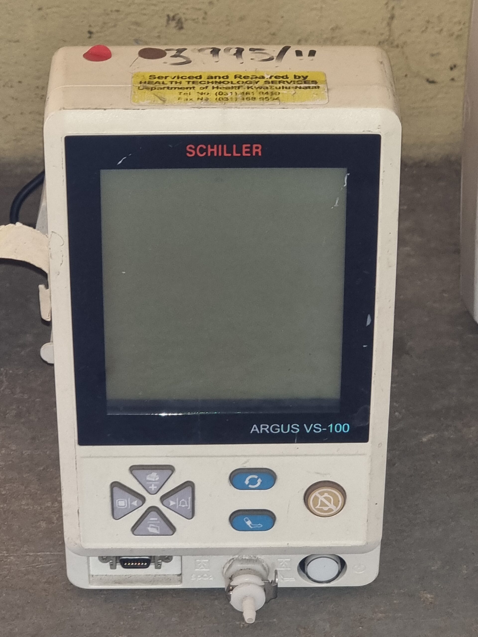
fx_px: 1326
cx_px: 239
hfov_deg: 20.4
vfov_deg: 27.0
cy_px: 318
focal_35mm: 72
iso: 320
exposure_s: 1/33
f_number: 2.4
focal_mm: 9
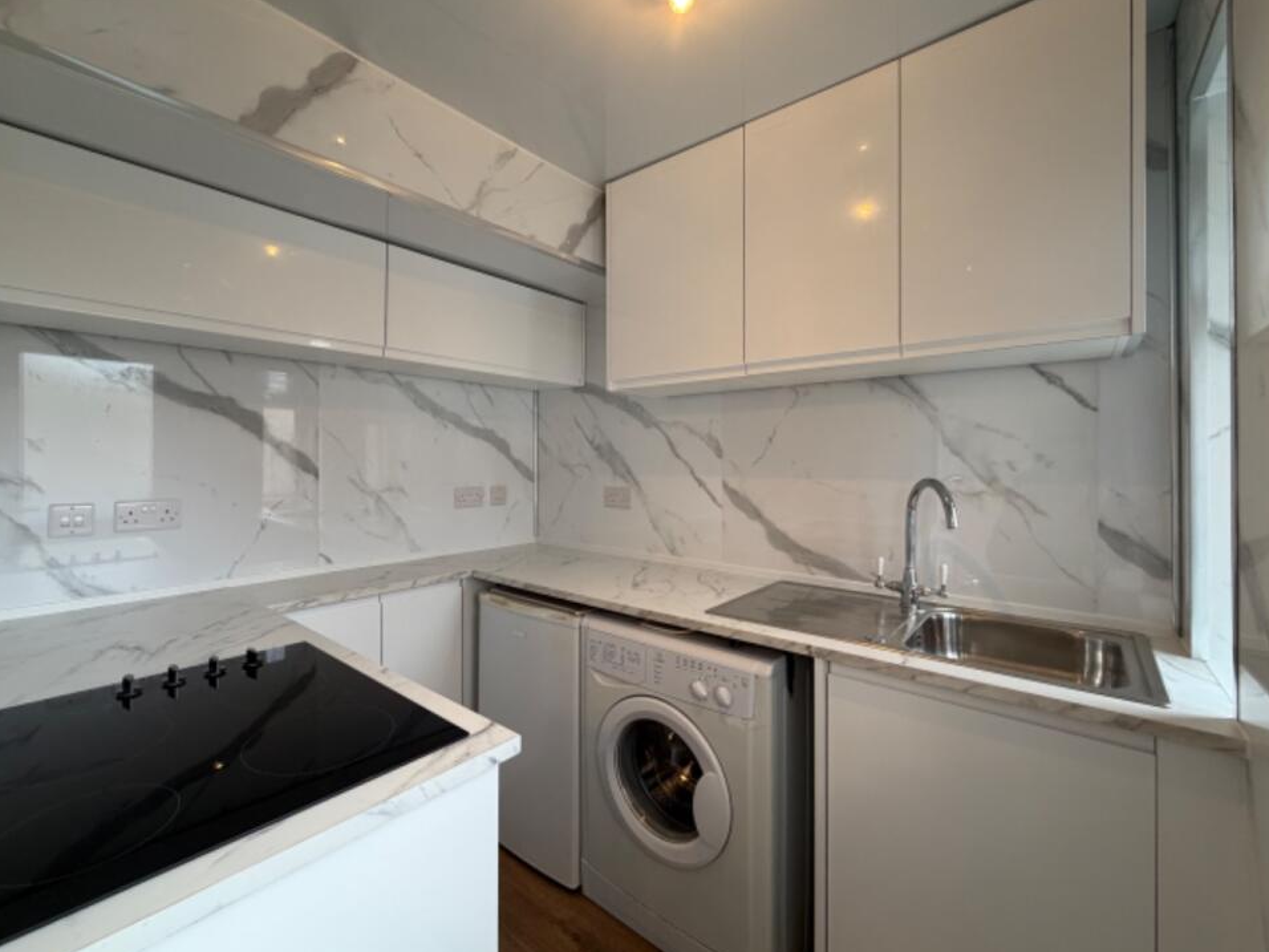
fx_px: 550
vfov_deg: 81.7
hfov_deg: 98.1
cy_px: 459
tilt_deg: +0.7
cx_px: 601
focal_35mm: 15
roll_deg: -0.6
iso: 160
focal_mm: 2.22
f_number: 2.2
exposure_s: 1/100
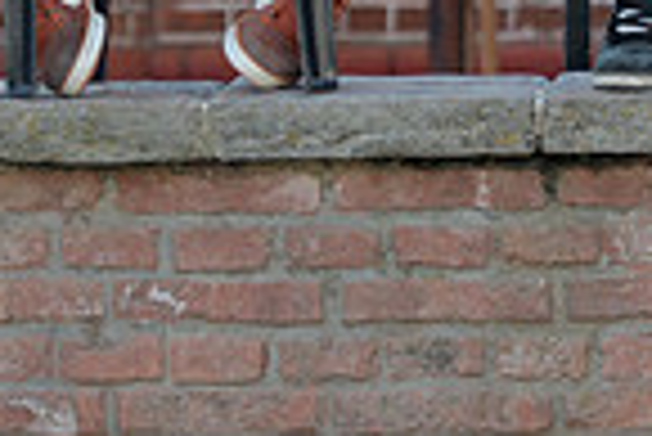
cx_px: 1043
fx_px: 11983
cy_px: -429
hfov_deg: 3.1
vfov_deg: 2.1
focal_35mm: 661
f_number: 4
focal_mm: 165
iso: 320
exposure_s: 1/250
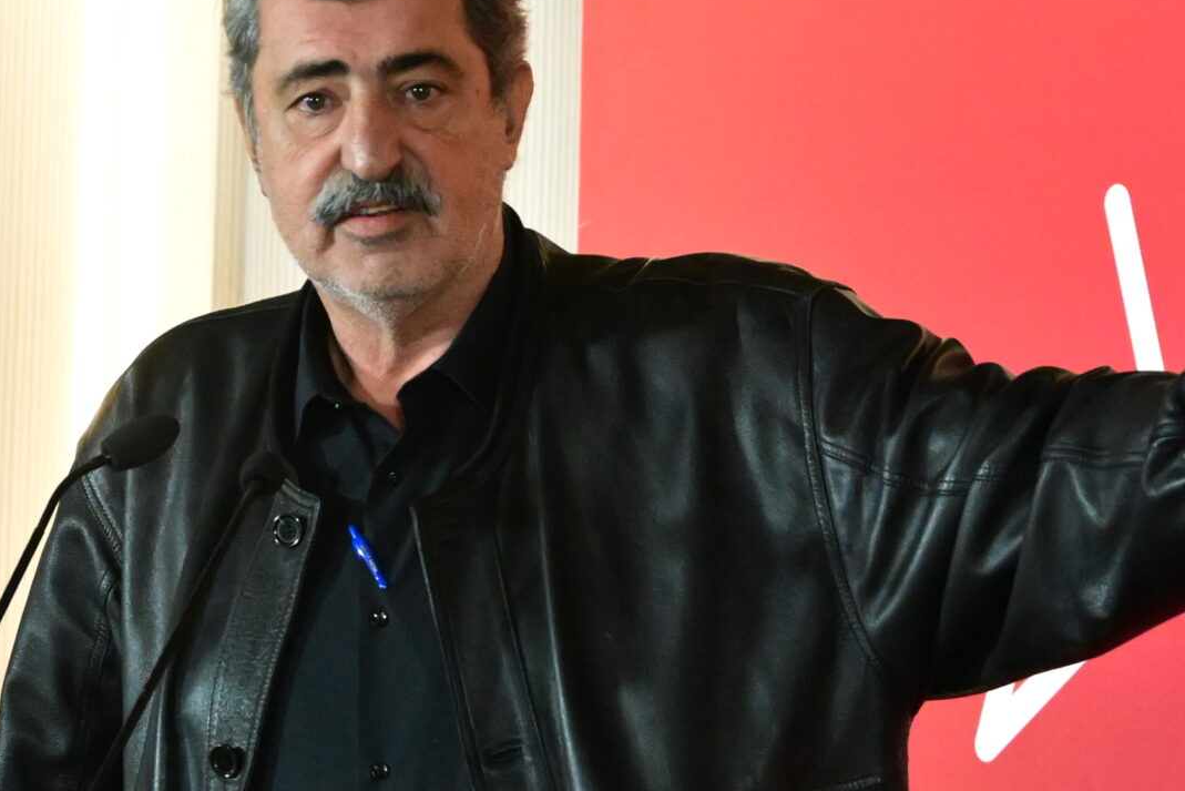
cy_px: 451
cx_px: 724
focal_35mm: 412
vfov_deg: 3.3
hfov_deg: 5.0
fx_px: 13563
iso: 6400
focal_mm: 115
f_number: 5
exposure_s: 1/400
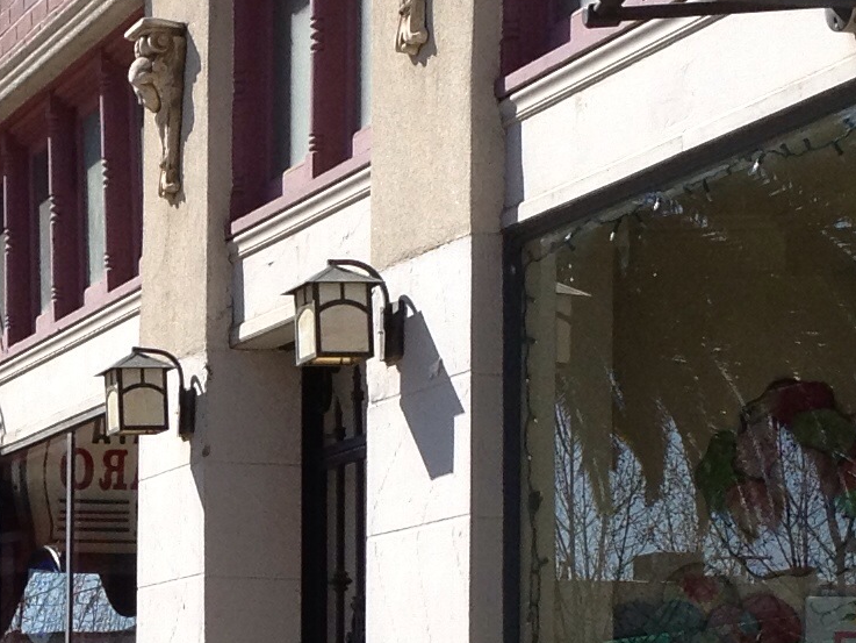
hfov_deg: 12.6
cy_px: 534
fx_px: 3834
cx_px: 50
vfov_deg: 9.5
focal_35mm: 155
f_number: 2.4
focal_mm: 4.28
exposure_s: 1/1453
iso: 50
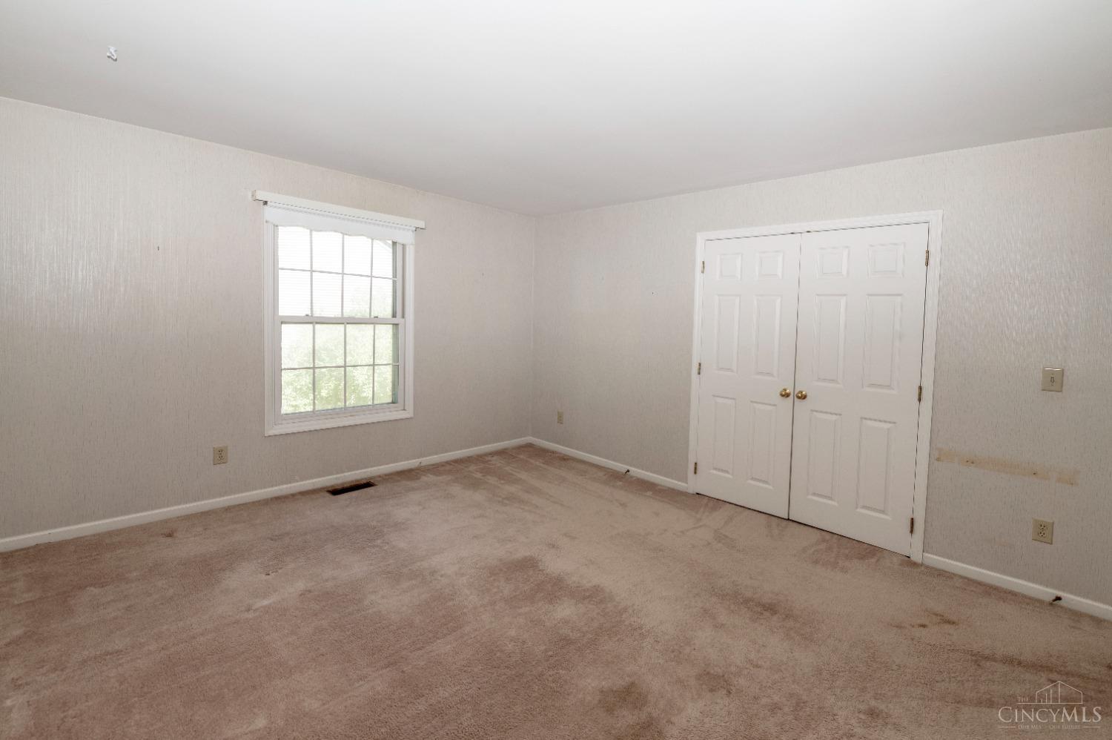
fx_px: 463
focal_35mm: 15
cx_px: 556
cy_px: 370
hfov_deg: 100.4
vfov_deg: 77.2
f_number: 8
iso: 125
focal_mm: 15
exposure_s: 1/25
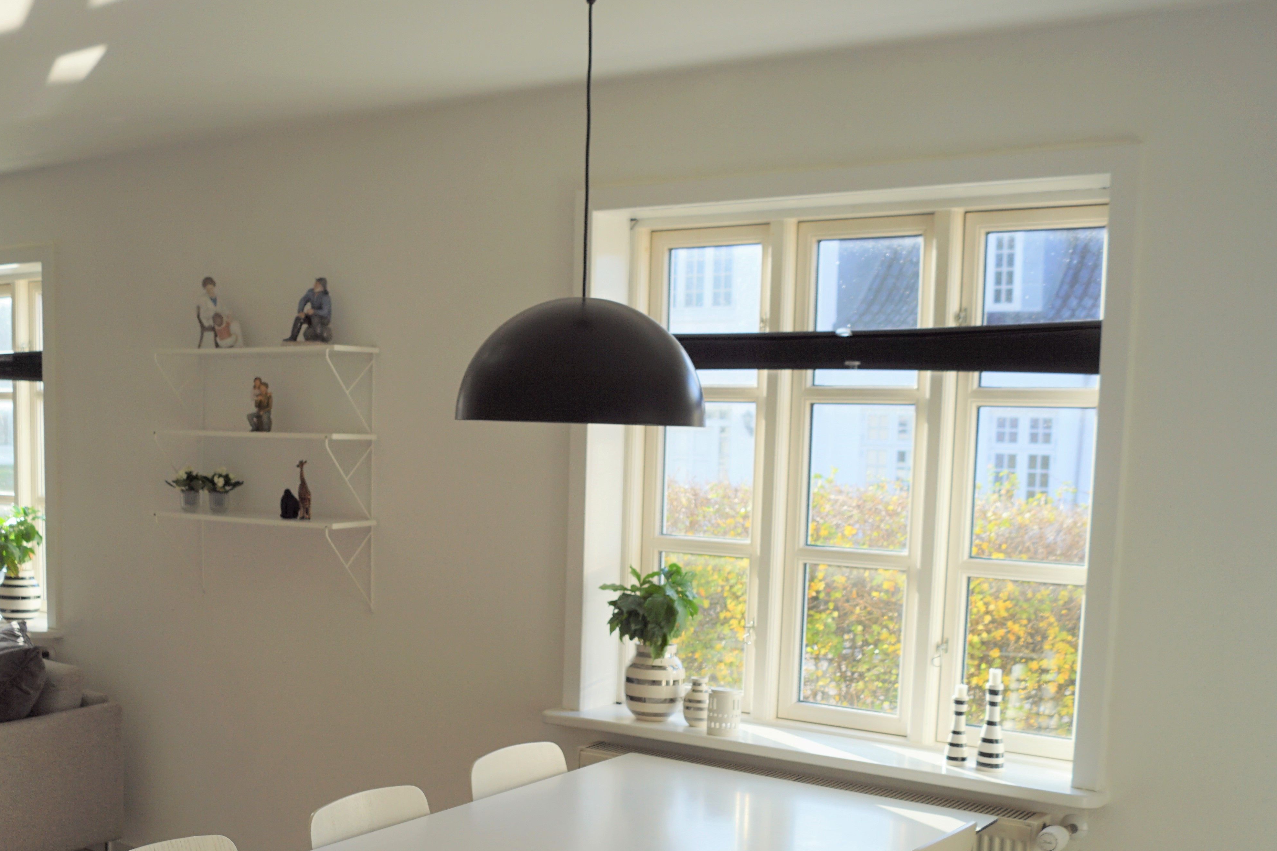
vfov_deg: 32.2
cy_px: 609
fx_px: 1454
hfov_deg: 46.9
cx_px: 472
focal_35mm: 41
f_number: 4
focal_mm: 18
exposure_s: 1/160
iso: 100
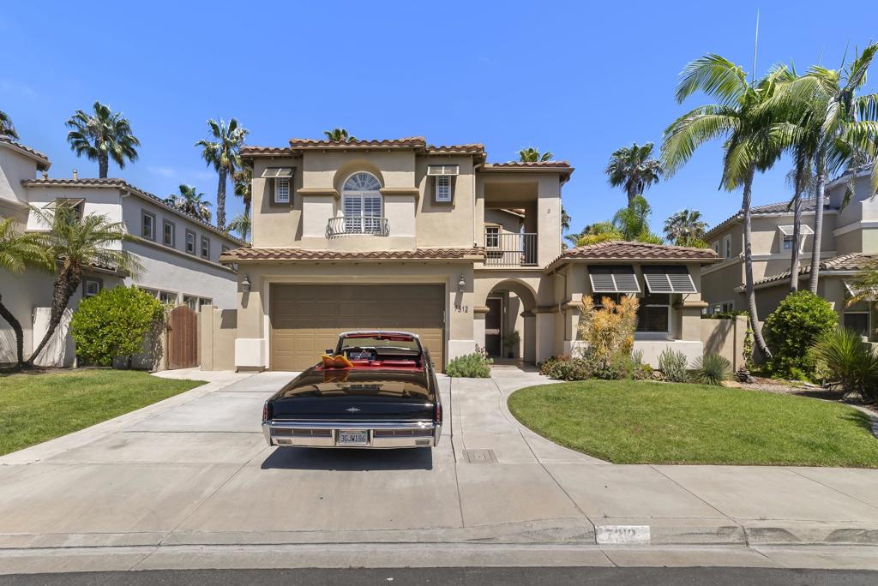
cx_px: 439
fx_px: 415
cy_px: 293
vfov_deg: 70.5
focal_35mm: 17
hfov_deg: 93.2
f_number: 8
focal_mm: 17
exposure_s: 1/80
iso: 500
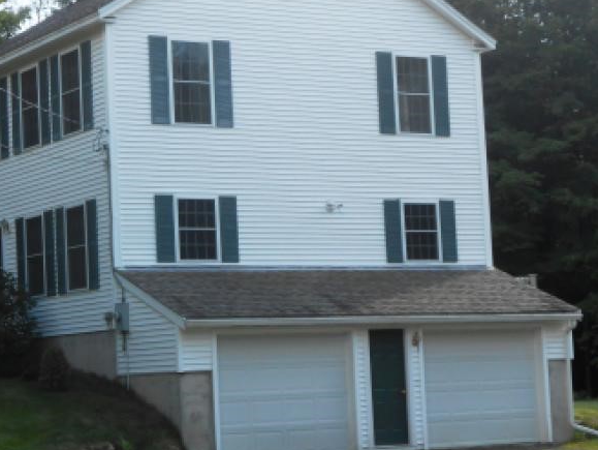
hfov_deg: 19.6
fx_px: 1711
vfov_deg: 15.0
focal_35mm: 99
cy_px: 206
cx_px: 129
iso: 125
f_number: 5.2
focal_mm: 10
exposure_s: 1/250
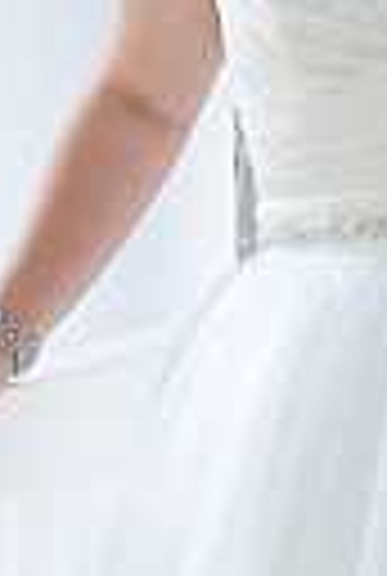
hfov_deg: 6.5
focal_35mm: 210
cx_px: 439
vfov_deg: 9.8
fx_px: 3368
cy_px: 171
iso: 320
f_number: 5.6
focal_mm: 60
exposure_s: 1/50
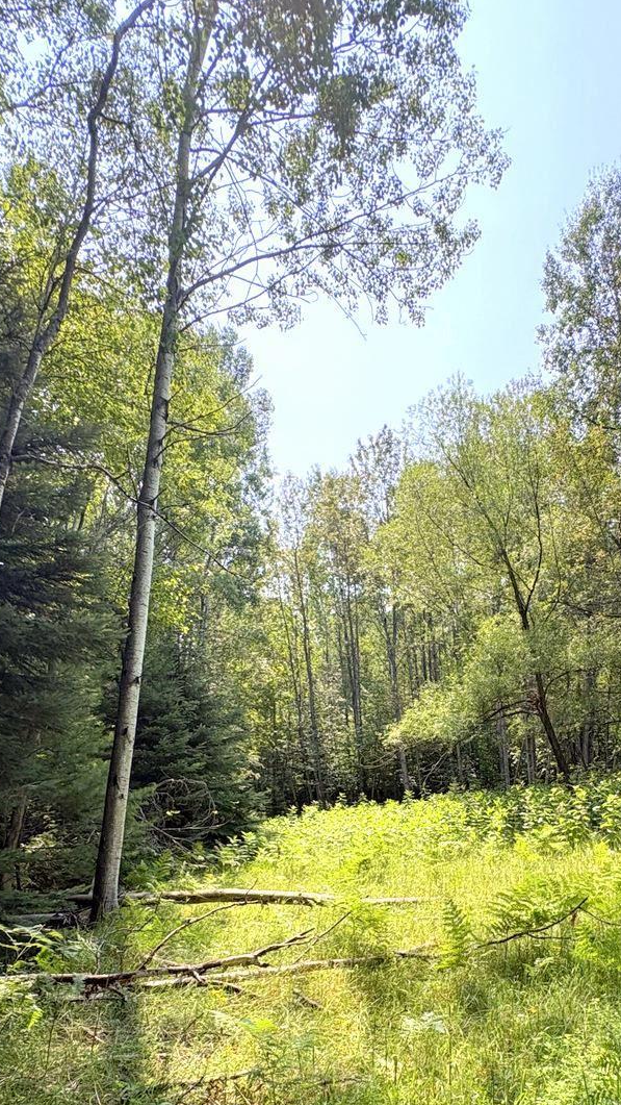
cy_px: 762
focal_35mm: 23
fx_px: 673
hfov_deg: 48.8
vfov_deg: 75.5
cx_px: 409
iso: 64
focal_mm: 2.22
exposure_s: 1/669
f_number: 2.2
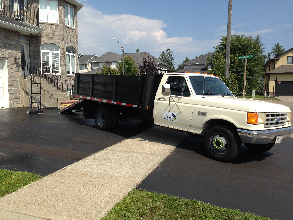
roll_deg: +0.7
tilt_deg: -4.4
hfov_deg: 55.4
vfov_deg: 42.9
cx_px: 146
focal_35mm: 33
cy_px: 110
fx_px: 279
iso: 50
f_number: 2.4
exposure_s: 1/1695
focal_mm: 4.12
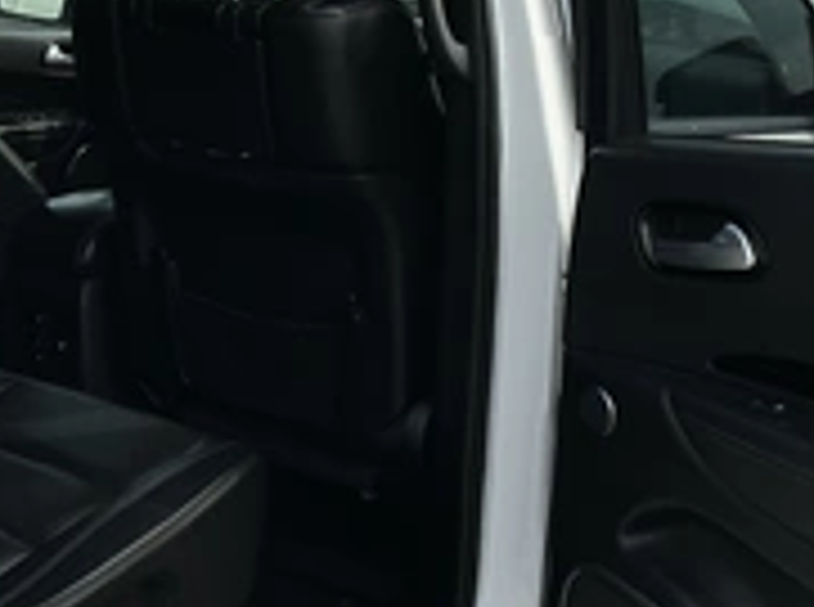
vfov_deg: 23.6
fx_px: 1455
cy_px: 261
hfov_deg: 30.6
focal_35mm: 62
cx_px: 184
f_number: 1.8
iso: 25
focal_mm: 3
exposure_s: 1/1675
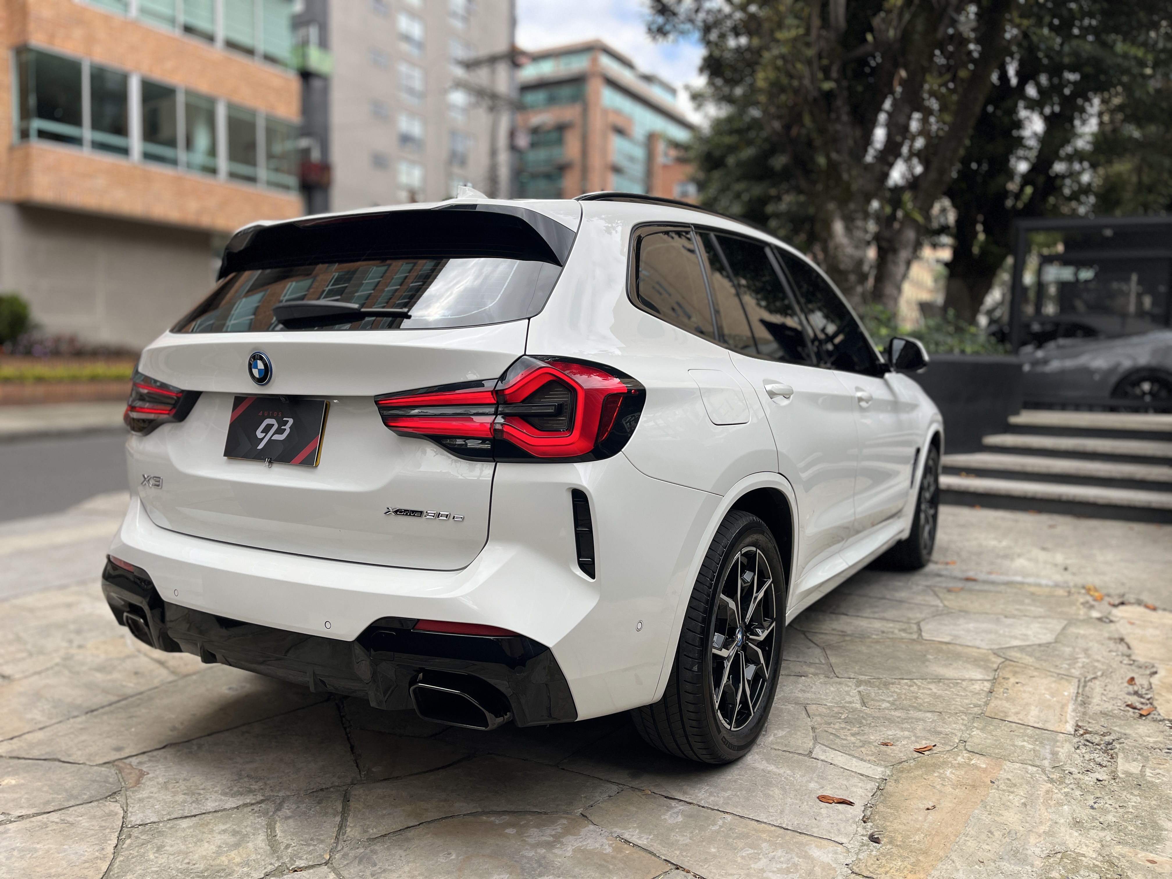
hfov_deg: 67.3
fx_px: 880
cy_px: 440
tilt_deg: -5.4
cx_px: 586
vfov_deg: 53.1
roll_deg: -1.3
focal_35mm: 26
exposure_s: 1/1309
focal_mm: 5.1
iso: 50
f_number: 1.6
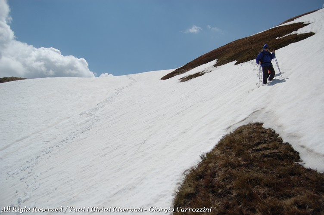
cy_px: 108
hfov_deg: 67.4
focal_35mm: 27
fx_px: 243
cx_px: 162
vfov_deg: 47.8
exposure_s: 1/4000
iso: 200
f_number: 5
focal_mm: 18
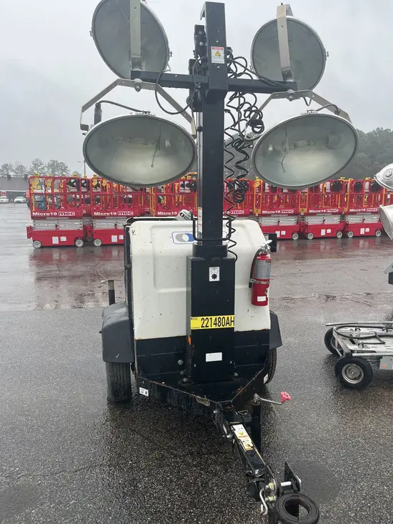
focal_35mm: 26
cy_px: 262
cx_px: 196
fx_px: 393
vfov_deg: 67.3
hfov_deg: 53.1
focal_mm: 5.1
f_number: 1.6
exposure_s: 1/437
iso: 50
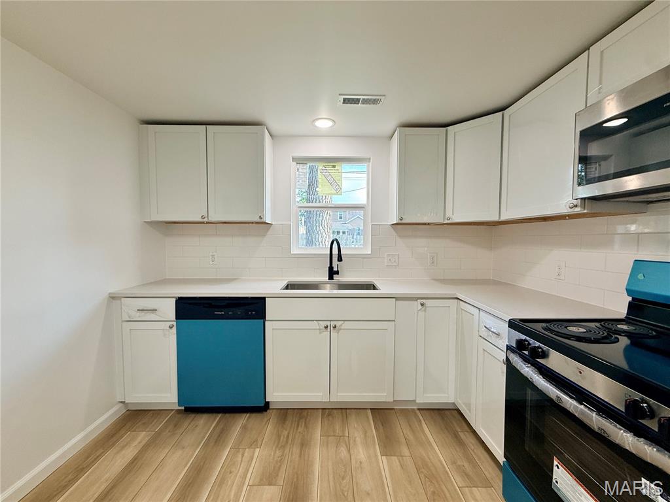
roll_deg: -0.1
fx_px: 271
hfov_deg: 102.1
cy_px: 251
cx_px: 335
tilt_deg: -3.1
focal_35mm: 14
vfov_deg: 85.7
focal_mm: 2.22
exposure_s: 1/120
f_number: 2.2
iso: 100
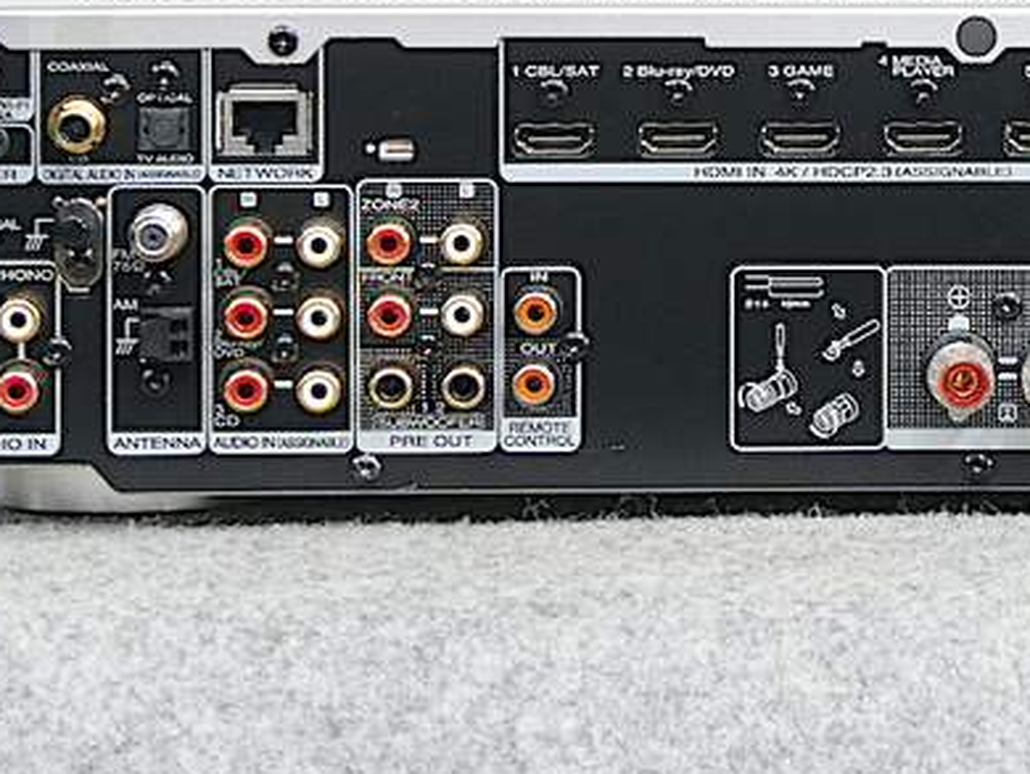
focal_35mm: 332
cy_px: 48
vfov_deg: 4.5
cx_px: 980
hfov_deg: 6.0
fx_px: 9885
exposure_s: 1/8
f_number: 5.3
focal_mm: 24.2
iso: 200
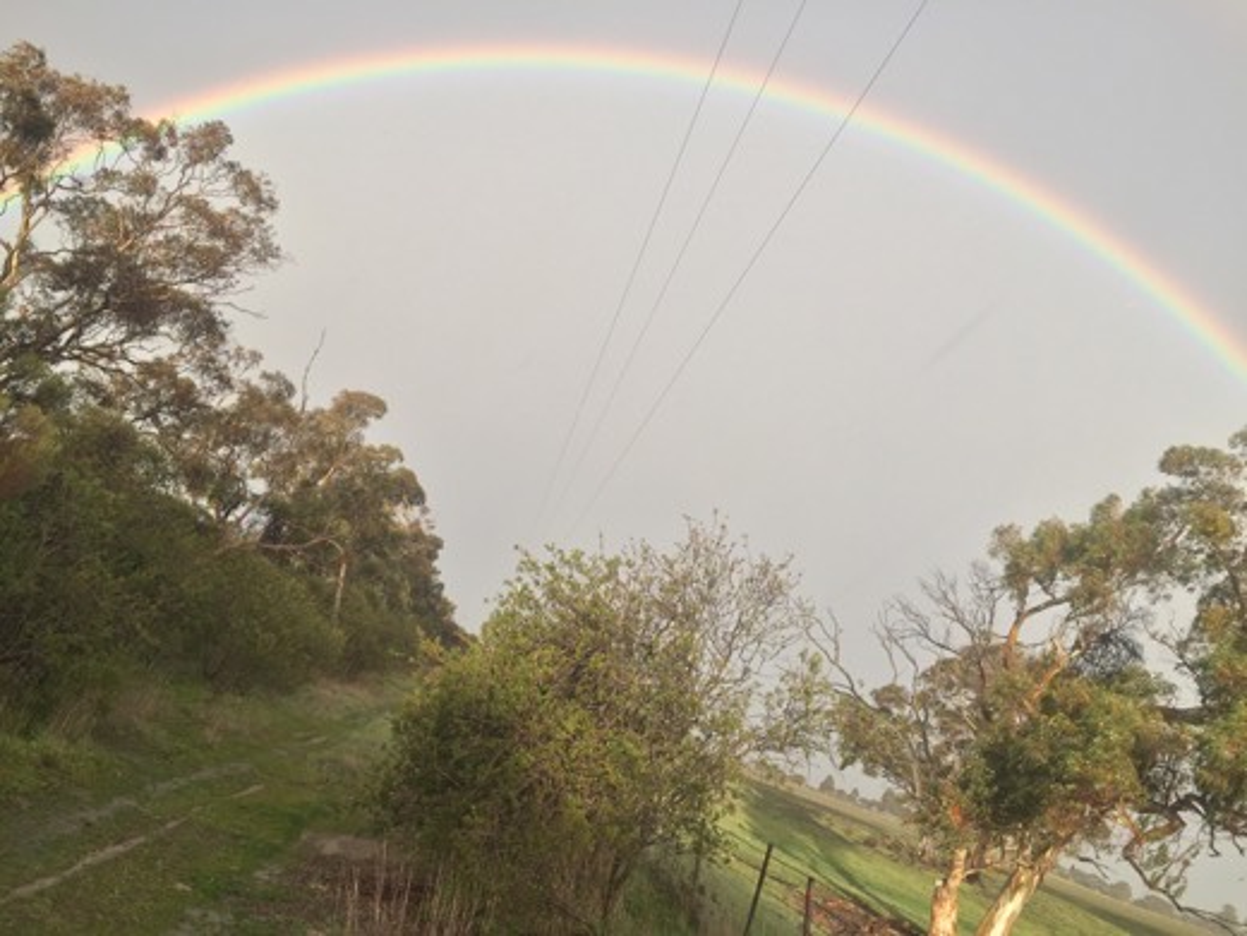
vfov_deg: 48.2
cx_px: 624
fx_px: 1045
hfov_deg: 61.7
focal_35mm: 29
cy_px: 468
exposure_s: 1/471
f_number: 2.2
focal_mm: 4.15
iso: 32
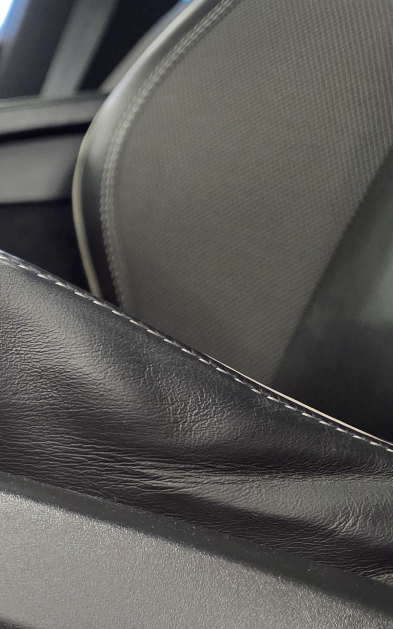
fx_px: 1046
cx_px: -371
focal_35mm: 61
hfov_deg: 16.6
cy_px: 563
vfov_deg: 31.9
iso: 800
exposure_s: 1/100
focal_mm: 5.4
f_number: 1.8
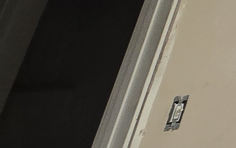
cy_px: -254
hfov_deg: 12.1
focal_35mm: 95
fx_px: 611
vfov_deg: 10.8
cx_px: 678
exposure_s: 1/60
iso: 125
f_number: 2.2
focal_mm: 2.2
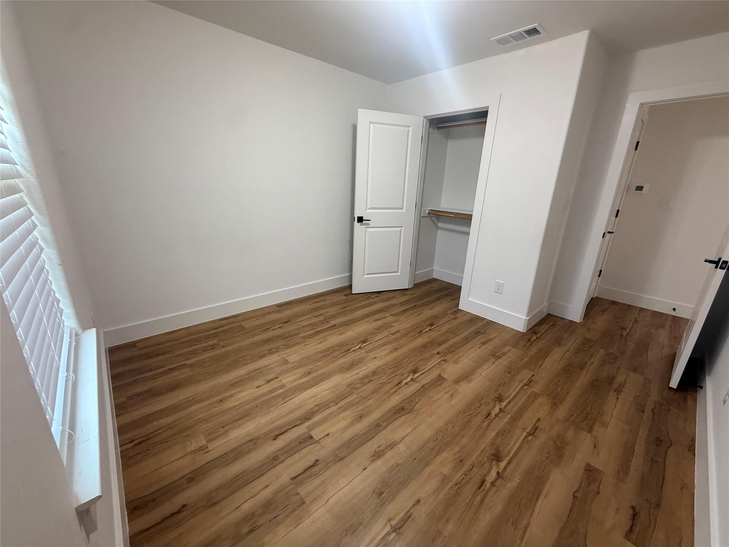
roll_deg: -2.7
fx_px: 295
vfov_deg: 85.7
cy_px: 274
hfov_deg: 102.1
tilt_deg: -17.6
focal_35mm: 14
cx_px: 364
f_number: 2.2
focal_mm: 2.22
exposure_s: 1/60
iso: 200
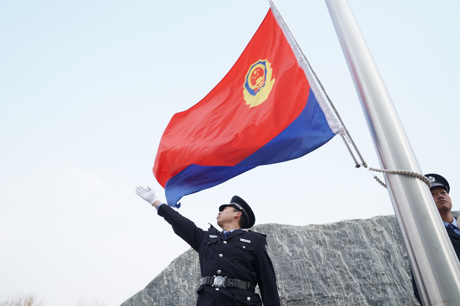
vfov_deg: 51.3
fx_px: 319
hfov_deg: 71.5
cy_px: 152
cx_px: 234
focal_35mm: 25
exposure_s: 1/125
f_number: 5.6
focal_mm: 24
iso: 100
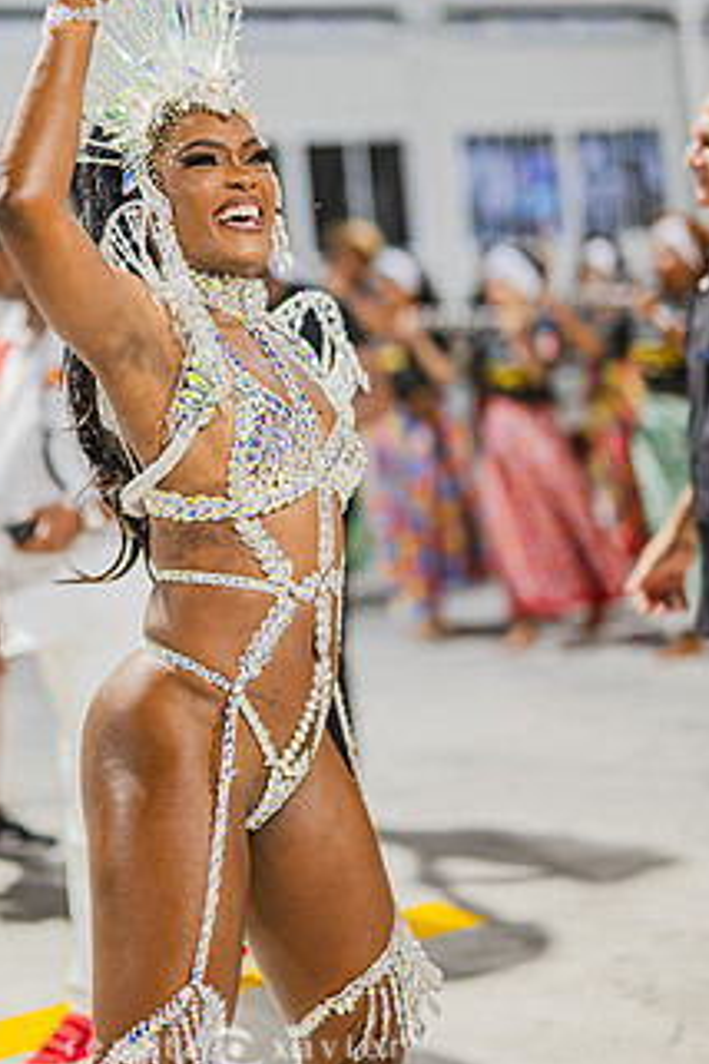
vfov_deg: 28.7
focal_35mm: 70
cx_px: 229
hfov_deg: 19.4
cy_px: 361
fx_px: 2068
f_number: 1.3
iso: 1600
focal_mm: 50
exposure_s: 1/1000
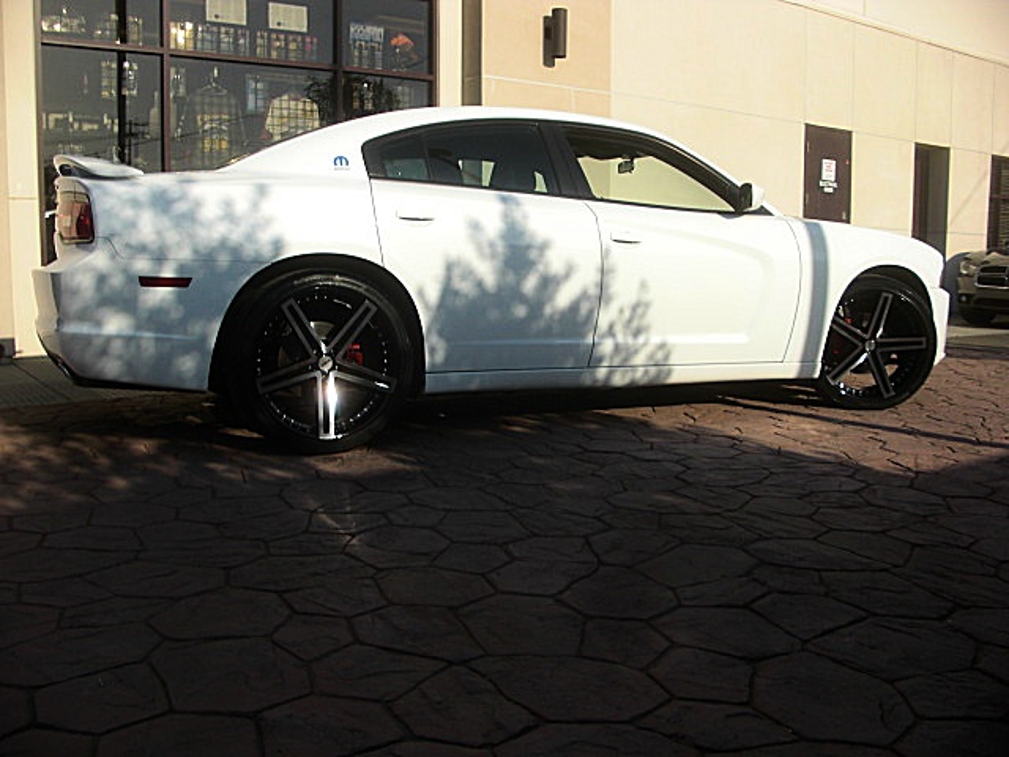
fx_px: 1049
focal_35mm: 36
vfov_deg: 39.7
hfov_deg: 51.4
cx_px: 504
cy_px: 378
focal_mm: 6.3
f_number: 7.9
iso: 50
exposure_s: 1/160
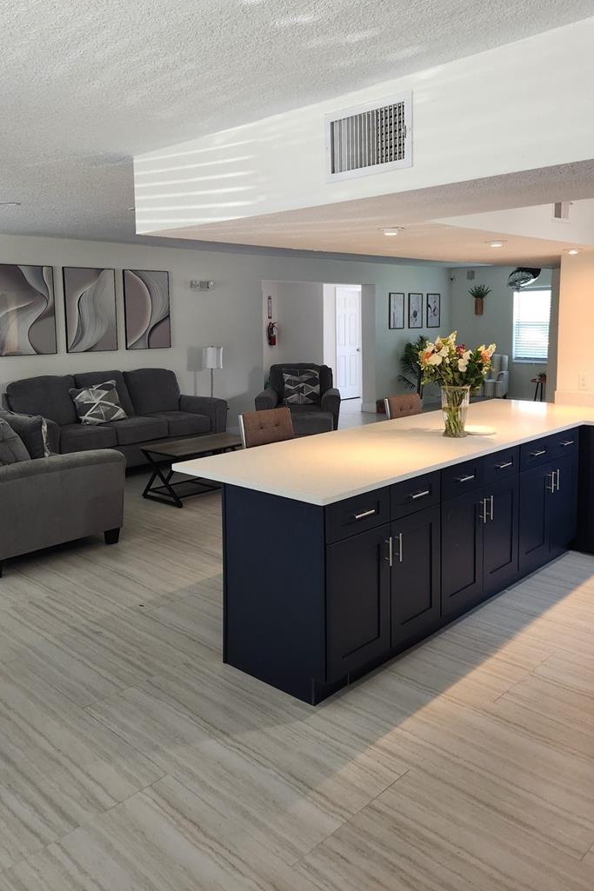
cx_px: 301
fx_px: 693
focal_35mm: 28
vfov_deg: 65.1
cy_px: 376
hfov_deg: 46.4
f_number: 1.8
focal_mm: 5.4
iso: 125
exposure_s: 1/120
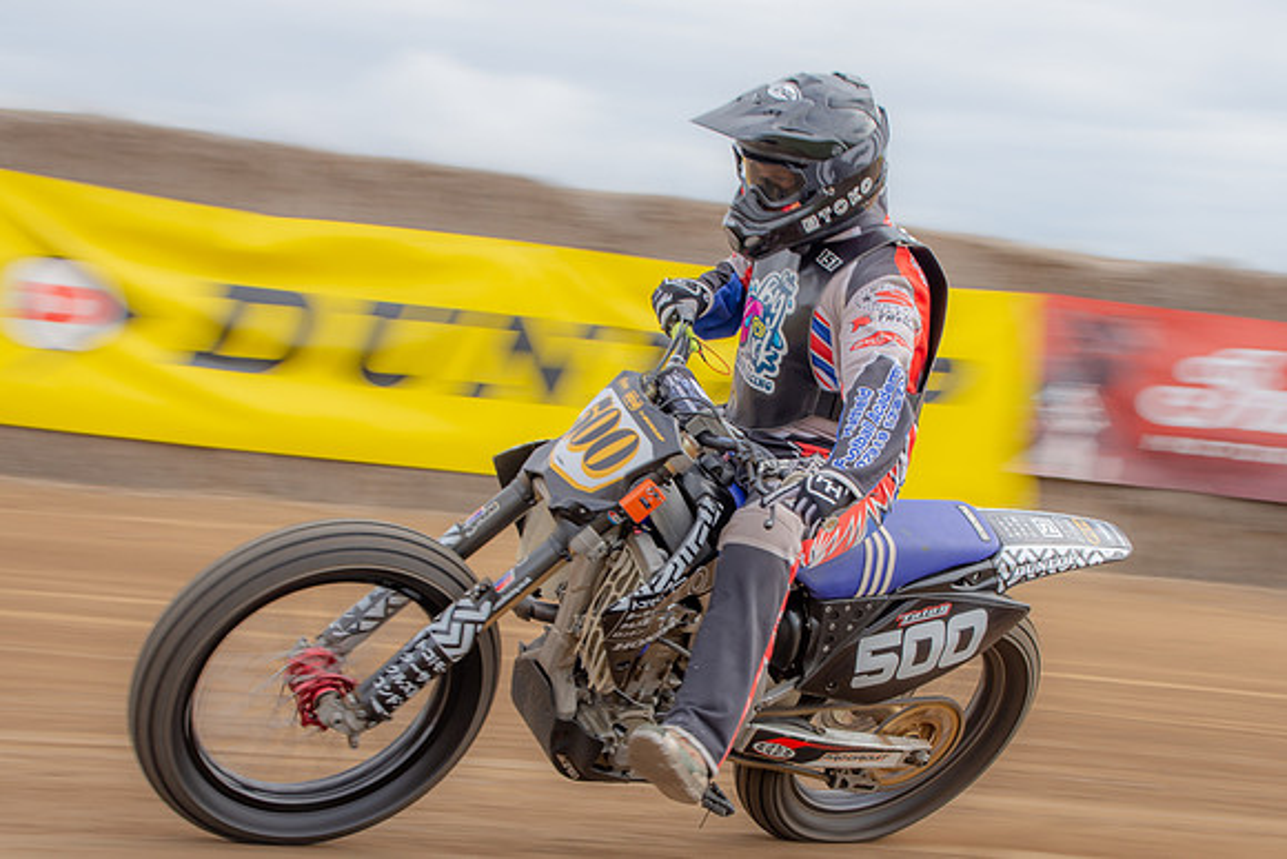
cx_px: 708
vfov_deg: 11.9
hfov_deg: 17.8
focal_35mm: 115
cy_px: 440
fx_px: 4104
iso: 125
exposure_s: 1/125
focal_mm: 62
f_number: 9
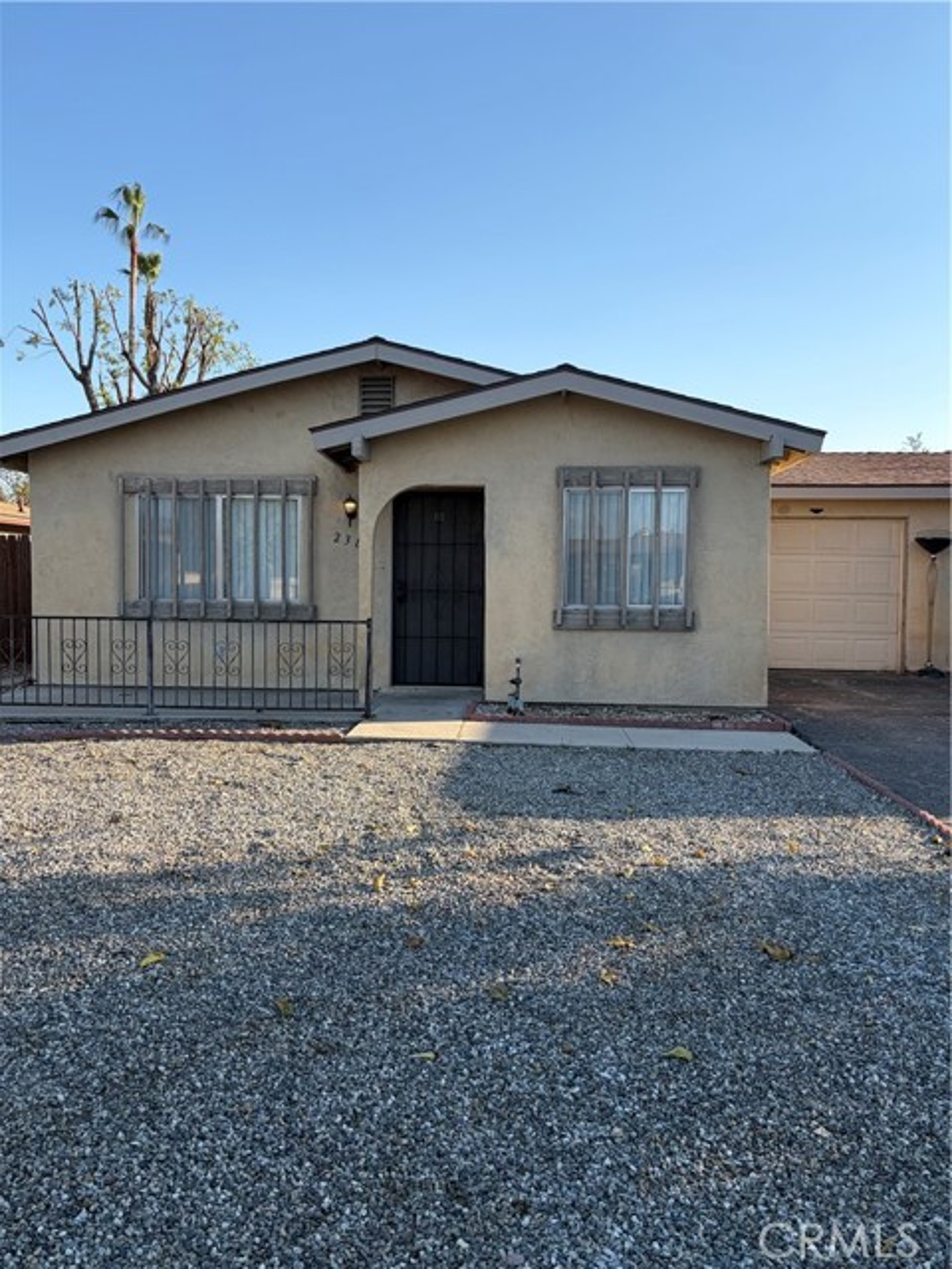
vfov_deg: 67.3
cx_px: 476
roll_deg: -0.5
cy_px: 634
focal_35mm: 26
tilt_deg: -1.8
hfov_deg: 53.1
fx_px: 953
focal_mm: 5.96
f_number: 1.6
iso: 50
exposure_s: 1/1667
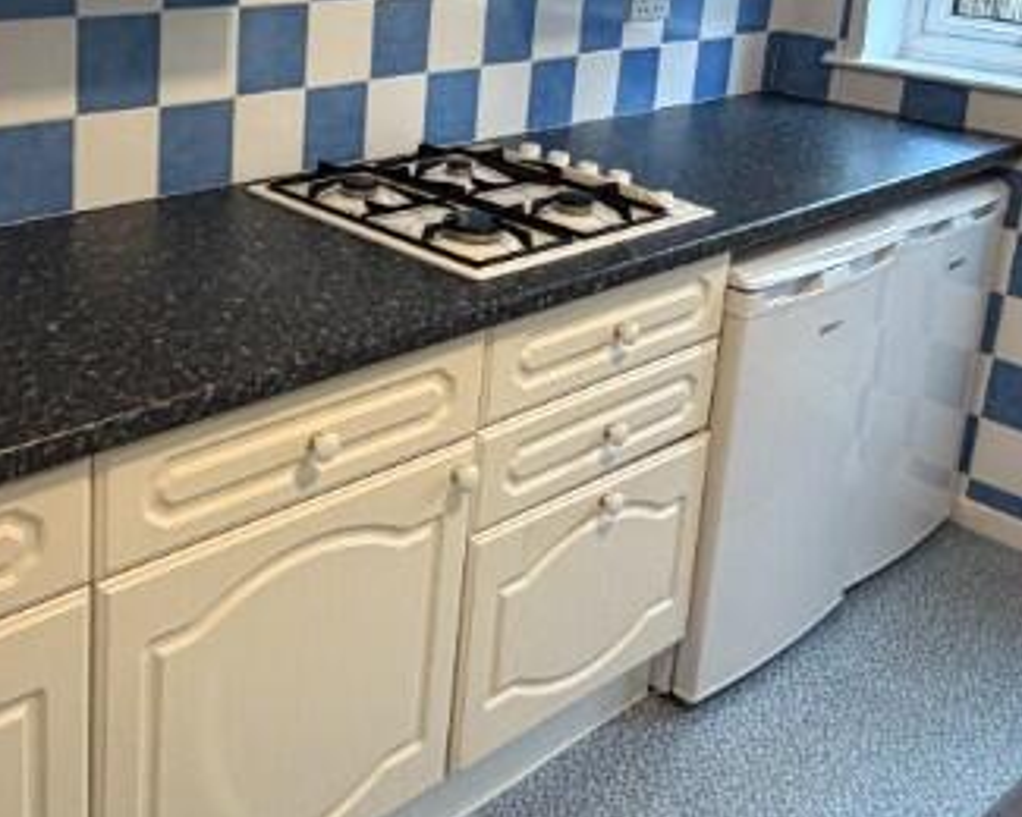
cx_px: 321
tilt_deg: -12.2
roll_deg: -2.9
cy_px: 145
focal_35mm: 43
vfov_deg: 33.7
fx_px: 1301
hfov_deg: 42.2
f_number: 2.2
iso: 320
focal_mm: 2.22
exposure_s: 1/50
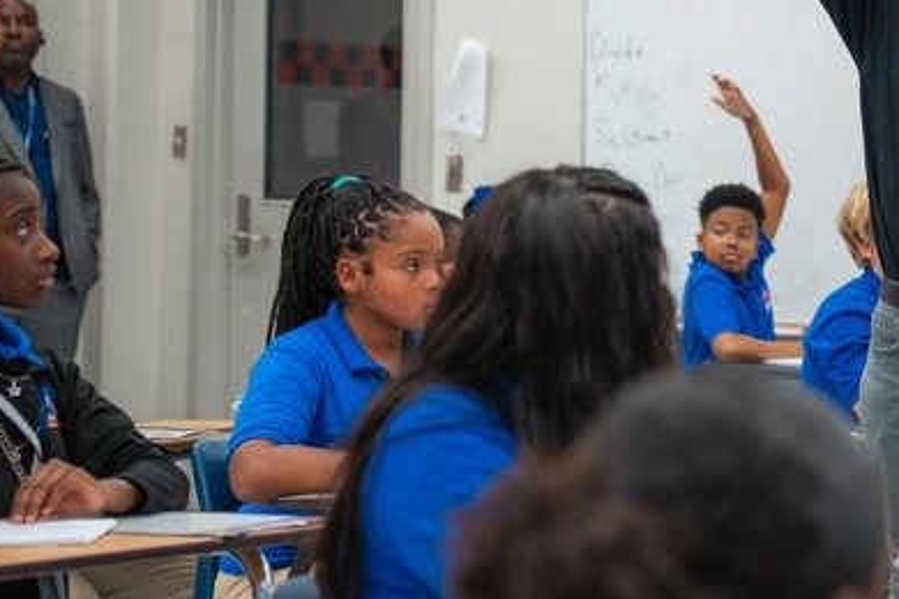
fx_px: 2922
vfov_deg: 11.7
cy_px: 185
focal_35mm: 117
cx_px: 906
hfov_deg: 17.1
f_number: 2.8
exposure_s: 1/160
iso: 500
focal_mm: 57
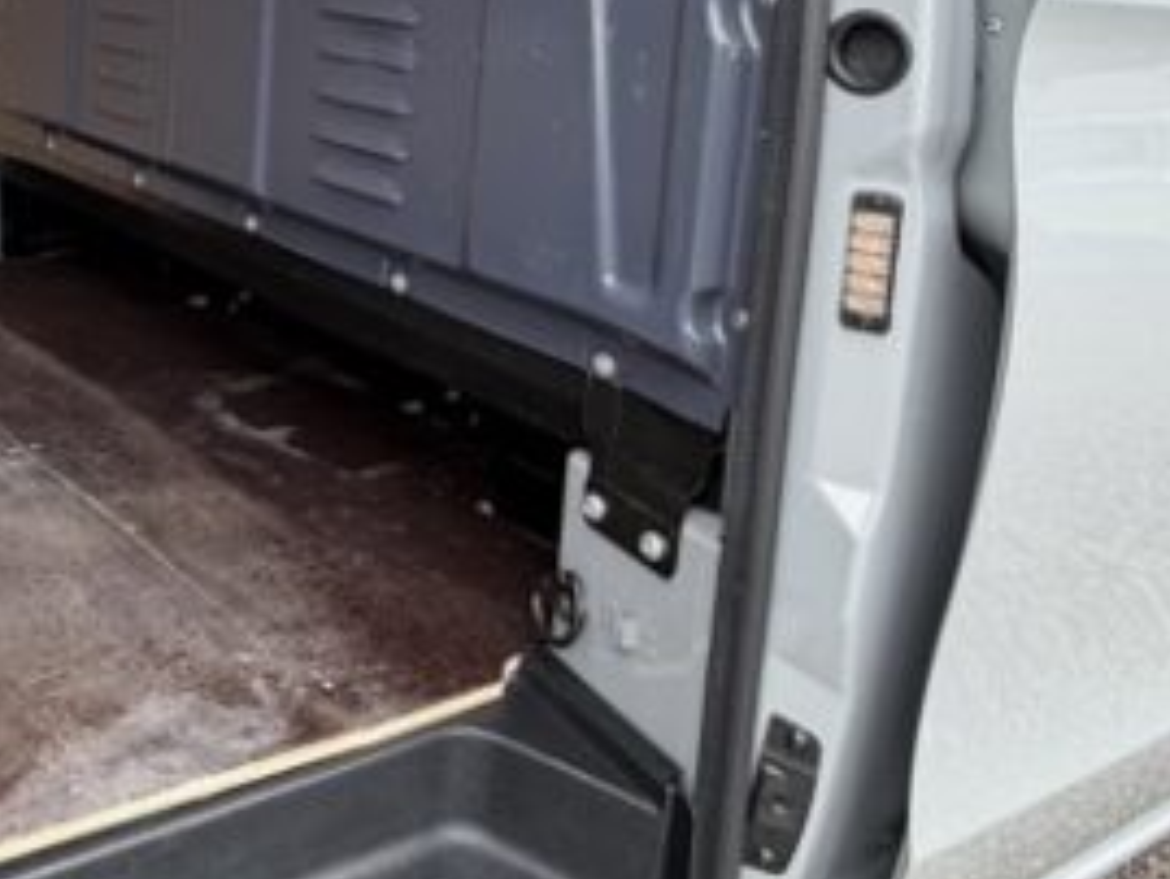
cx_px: 65
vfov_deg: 33.5
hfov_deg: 42.0
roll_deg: -1.0
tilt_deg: -7.1
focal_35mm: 40
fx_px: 1353
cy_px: 44
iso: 100
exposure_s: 1/121
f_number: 2.2
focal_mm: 2.22
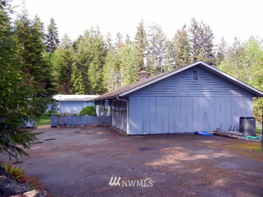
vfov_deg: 46.8
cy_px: 98
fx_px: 228
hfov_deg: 60.0
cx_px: 132
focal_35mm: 30
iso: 160
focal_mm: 5.4
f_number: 3.5
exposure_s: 1/290
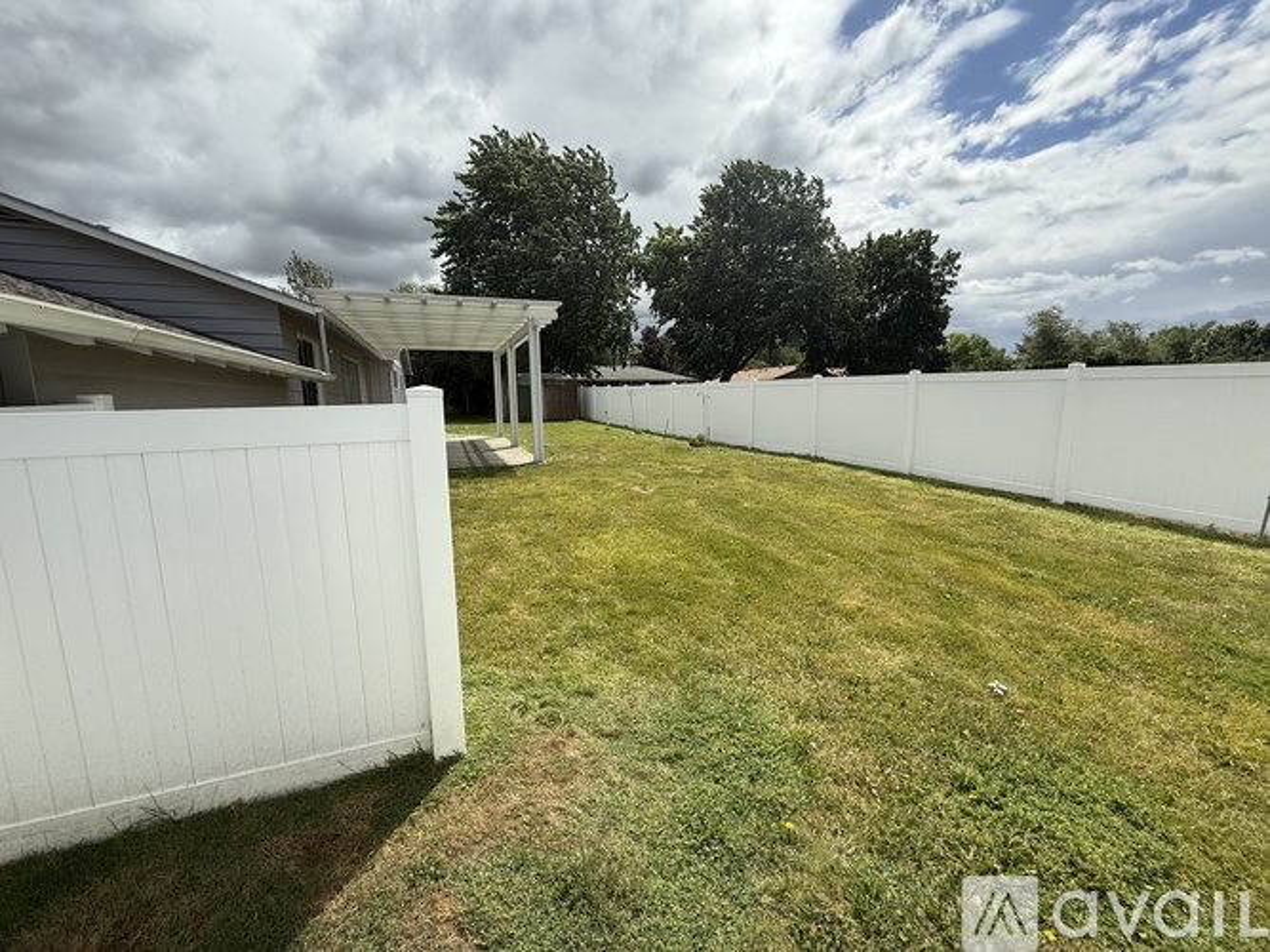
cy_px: 476
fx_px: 514
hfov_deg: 102.1
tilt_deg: -8.5
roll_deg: +0.6
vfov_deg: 85.7
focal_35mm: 14
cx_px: 635
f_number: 2.2
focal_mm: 2.22
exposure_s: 1/1795
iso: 50
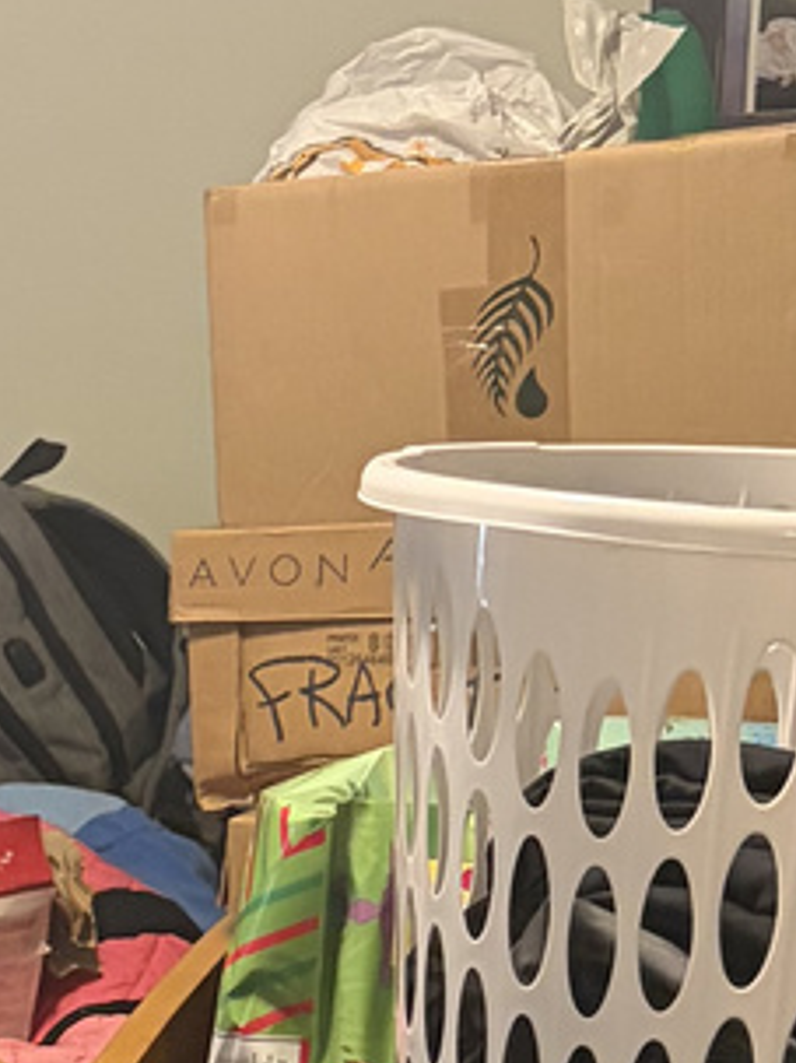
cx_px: -933
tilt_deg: -14.0
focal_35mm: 132
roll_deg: +2.1
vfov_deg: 14.5
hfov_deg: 10.1
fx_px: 4050
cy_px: 1221
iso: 500
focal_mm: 5.96
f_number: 1.6
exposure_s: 1/60
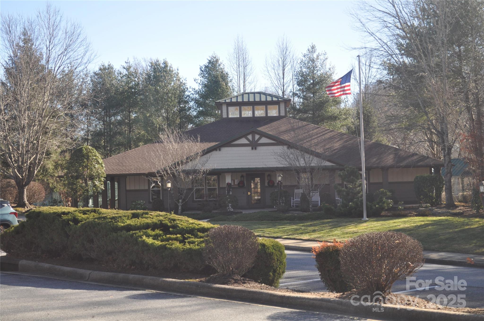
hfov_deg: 31.9
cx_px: 242
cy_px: 160
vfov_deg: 21.5
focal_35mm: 63
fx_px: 846
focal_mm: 42
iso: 200
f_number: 5.6
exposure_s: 1/125
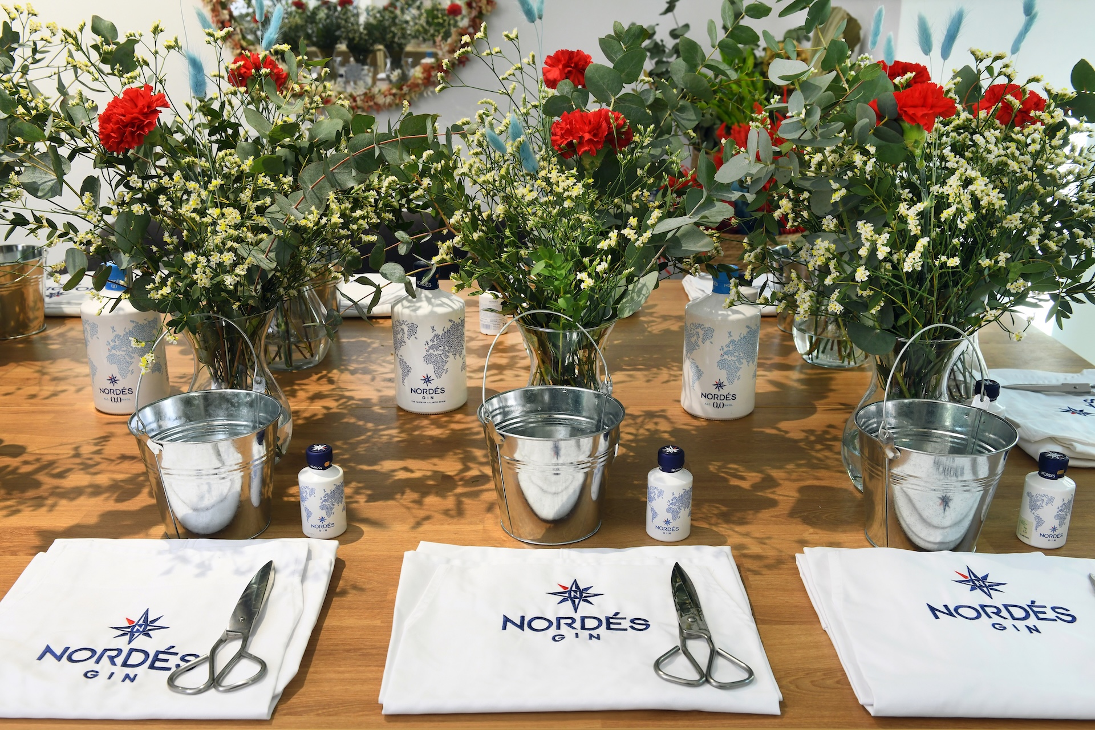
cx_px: 548
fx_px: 1065
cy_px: 365
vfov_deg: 37.9
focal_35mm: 35
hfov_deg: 54.4
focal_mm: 35
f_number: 9
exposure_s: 1/60
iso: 800
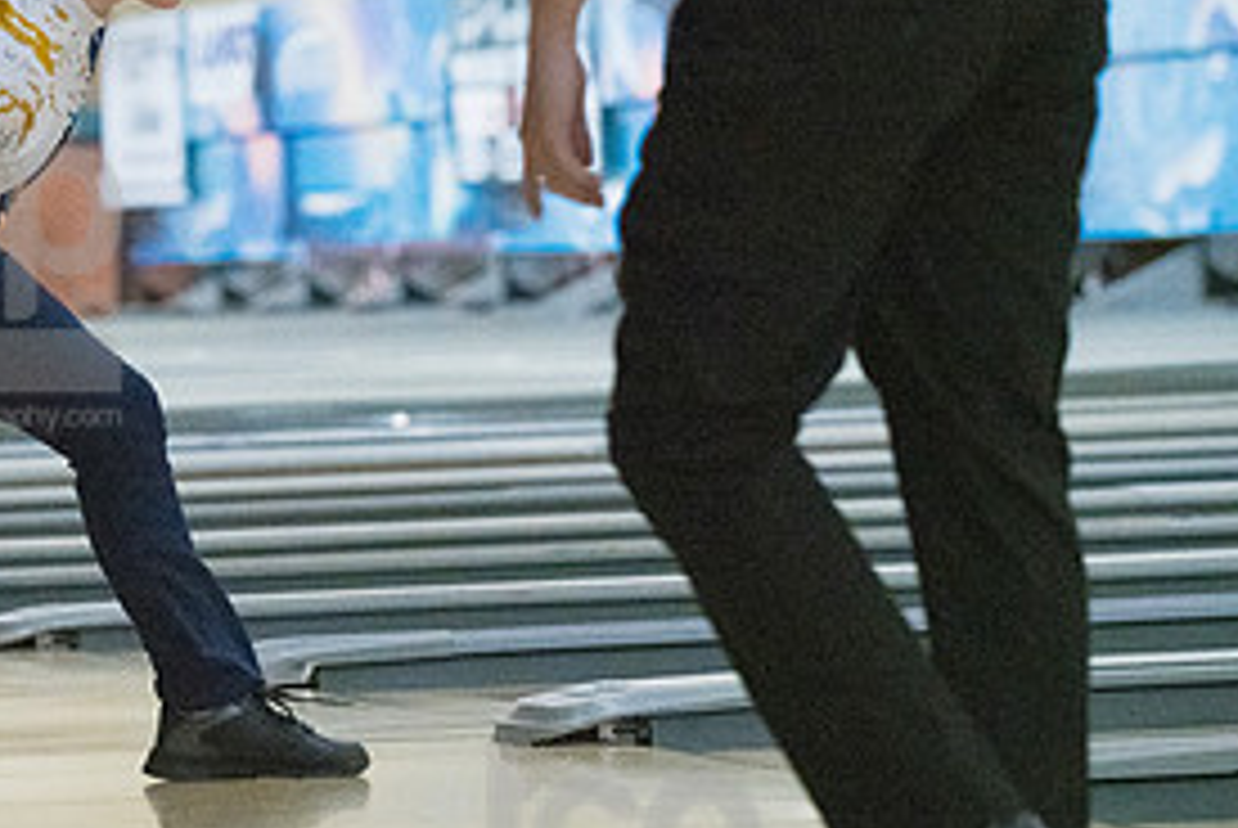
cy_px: 272
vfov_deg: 5.4
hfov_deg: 8.1
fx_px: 8709
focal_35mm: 253
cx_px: -14
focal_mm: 120
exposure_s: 1/1000
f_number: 4
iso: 10000
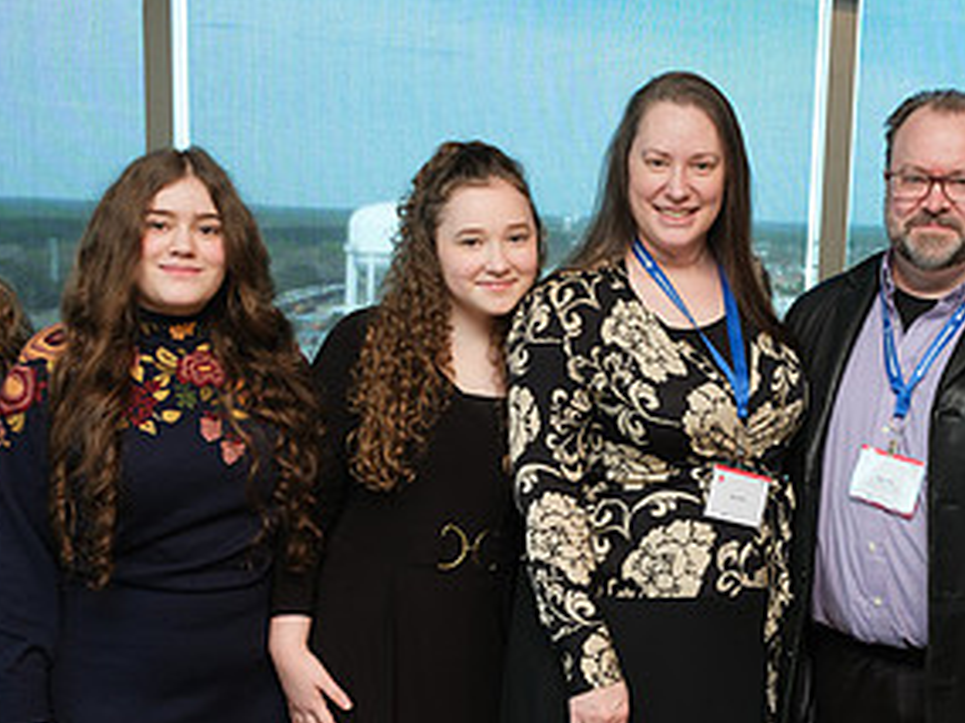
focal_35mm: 59
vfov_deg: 24.5
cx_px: 659
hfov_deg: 32.4
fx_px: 1645
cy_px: 541
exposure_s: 1/125
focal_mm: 20
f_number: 4
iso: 640
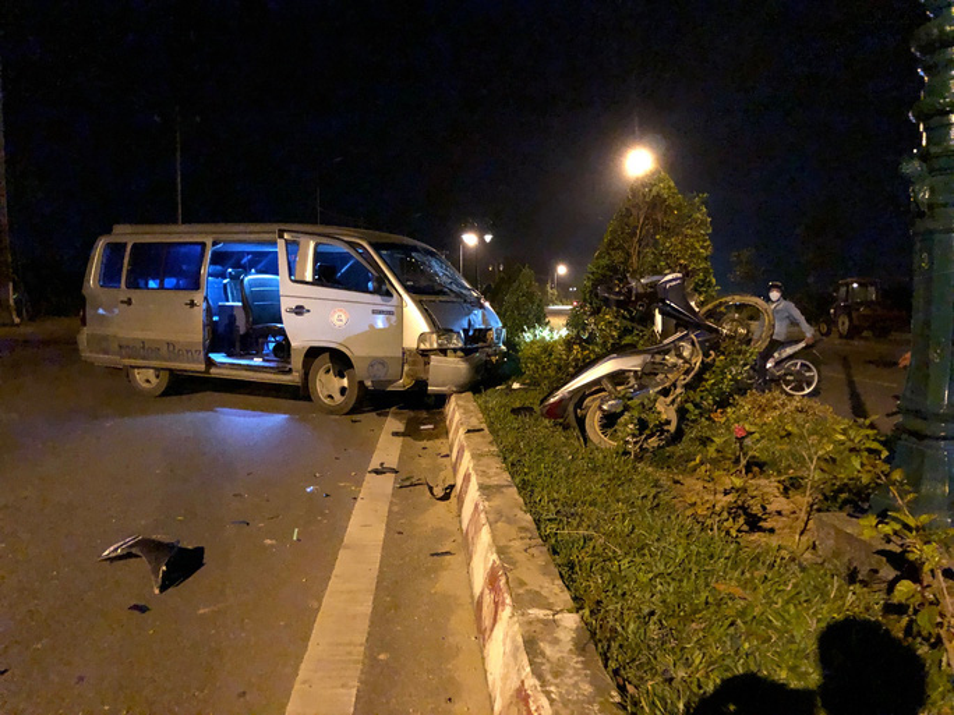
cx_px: 477
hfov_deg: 63.4
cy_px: 358
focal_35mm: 28
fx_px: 772
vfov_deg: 49.7
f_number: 1.8
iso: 400
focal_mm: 4
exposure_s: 1/4
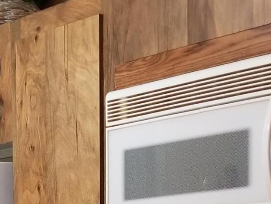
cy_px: 395
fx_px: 932
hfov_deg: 15.8
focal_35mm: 119
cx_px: -75
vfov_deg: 11.4
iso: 250
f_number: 1.7
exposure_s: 1/24
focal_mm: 4.25
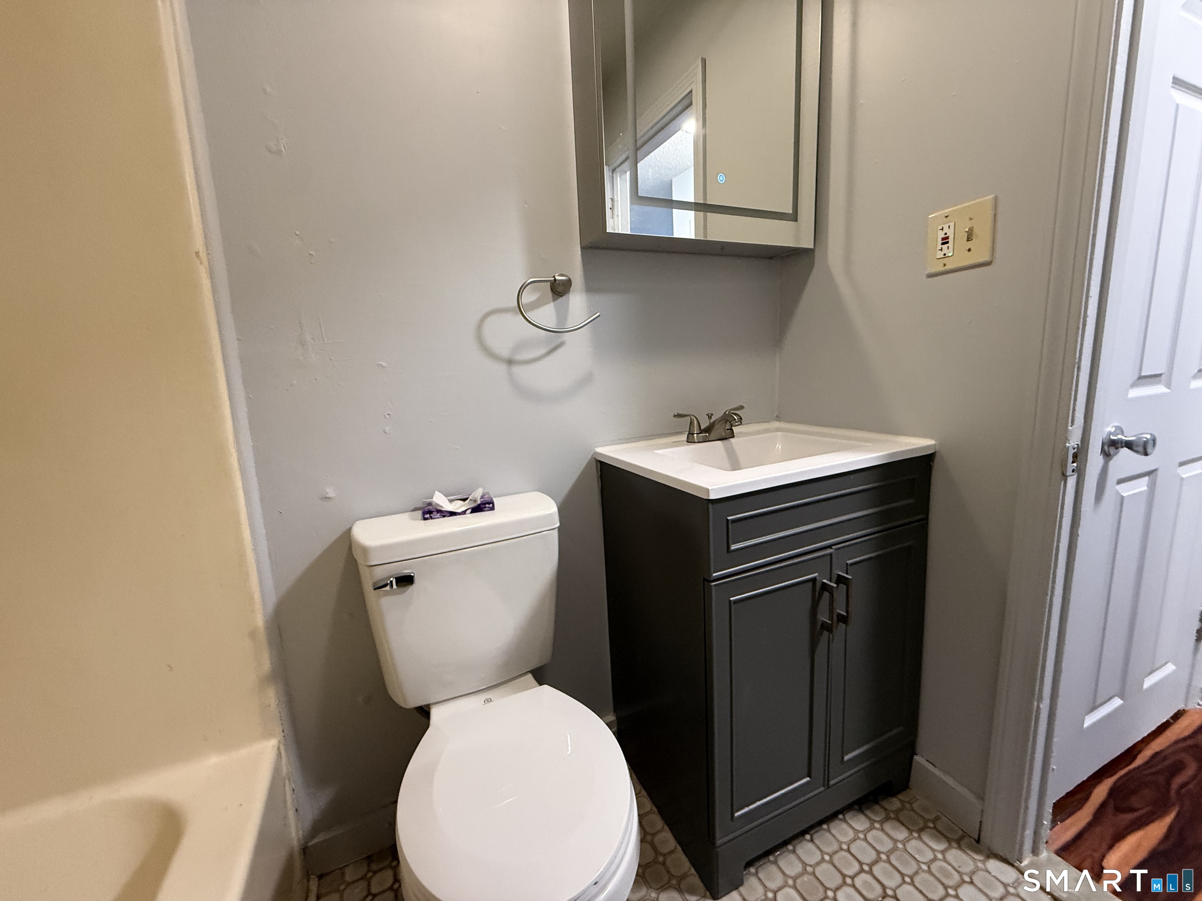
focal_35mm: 14
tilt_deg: -10.4
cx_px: 601
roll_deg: +2.4
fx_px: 486
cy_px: 450
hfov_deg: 102.1
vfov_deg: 85.7
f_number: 2.2
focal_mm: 2.22
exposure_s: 1/60
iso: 500
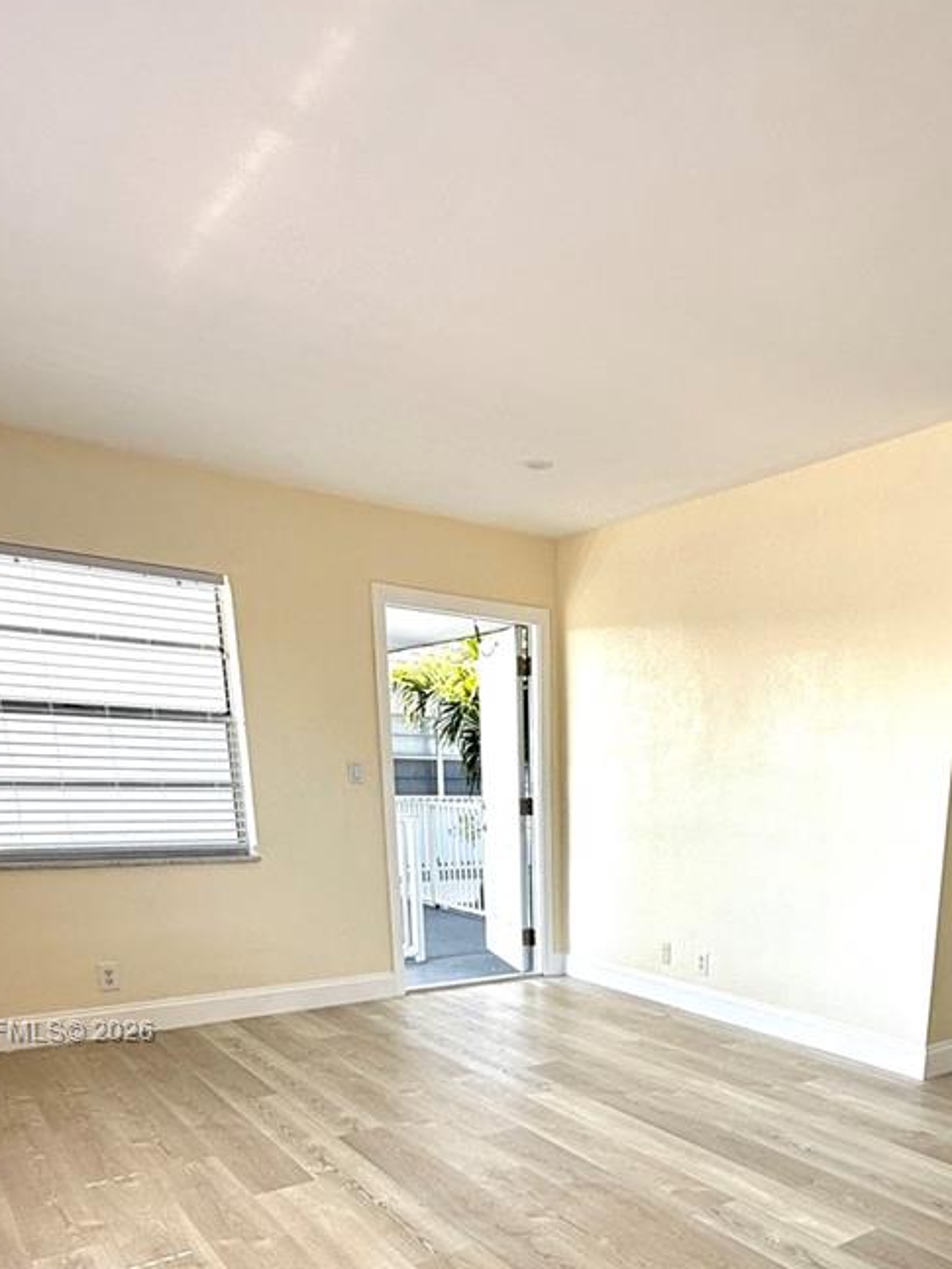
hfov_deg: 51.6
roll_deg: -1.3
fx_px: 953
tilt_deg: -14.9
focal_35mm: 26
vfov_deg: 61.2
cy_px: 1033
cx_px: 673
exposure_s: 1/195
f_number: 2.2
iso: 50
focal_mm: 2.22
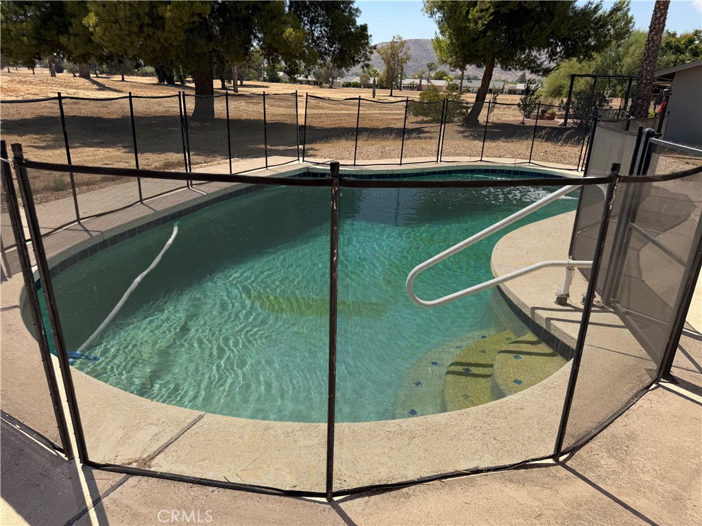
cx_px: 351
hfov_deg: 71.6
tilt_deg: -19.5
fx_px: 487
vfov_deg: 56.8
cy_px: 263
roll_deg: -2.8
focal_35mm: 24
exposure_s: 1/4405
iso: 80
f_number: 1.78
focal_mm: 6.76
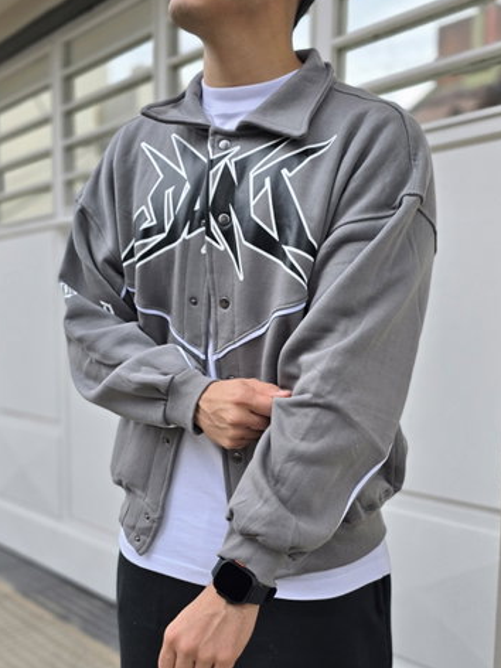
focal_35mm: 26
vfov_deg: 67.2
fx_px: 502
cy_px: 356
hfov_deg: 53.1
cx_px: 245
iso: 32
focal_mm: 6.3
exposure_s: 1/101
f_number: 1.7
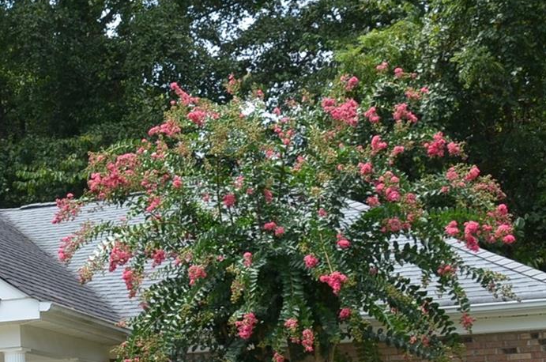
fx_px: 1211
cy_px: 390
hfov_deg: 22.9
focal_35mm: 80
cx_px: -140
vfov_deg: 16.5
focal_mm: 18
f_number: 8
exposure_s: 1/250
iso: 180
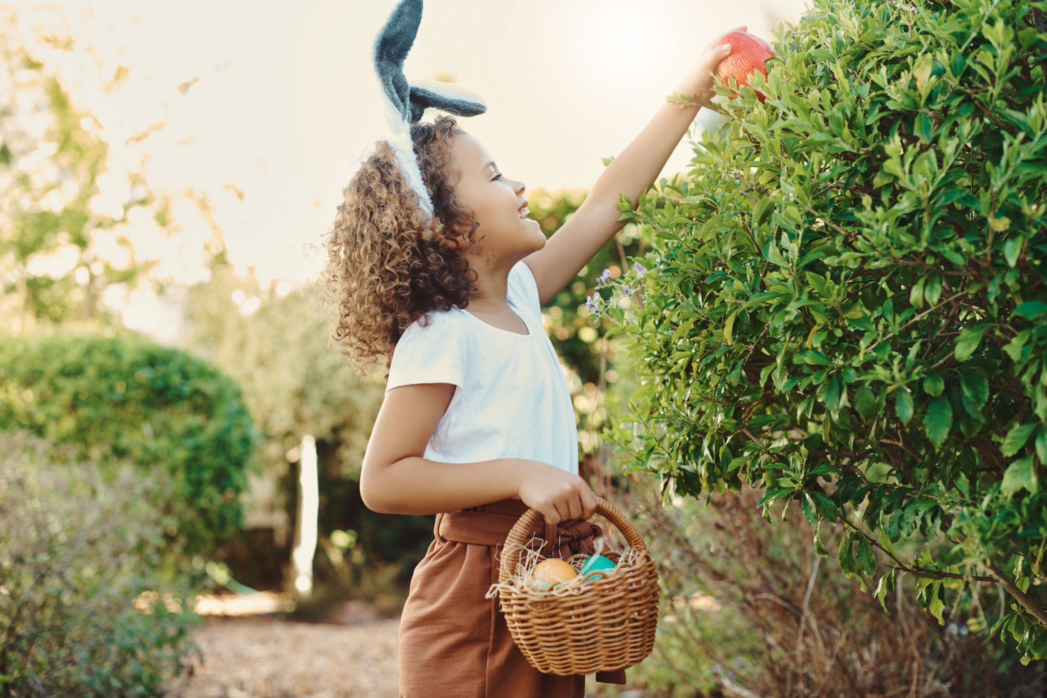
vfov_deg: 27.0
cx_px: 524
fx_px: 1454
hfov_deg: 39.6
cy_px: 349
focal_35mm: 50
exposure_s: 1/320
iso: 800
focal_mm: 50
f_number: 3.2
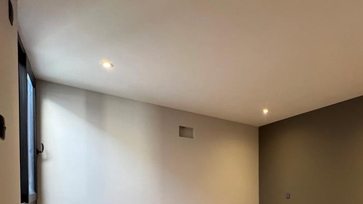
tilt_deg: -1.7
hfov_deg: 81.2
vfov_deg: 47.2
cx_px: 240
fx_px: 202
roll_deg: +0.9
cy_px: 190
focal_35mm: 21
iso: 250
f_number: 1.8
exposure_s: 1/60
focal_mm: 1.57
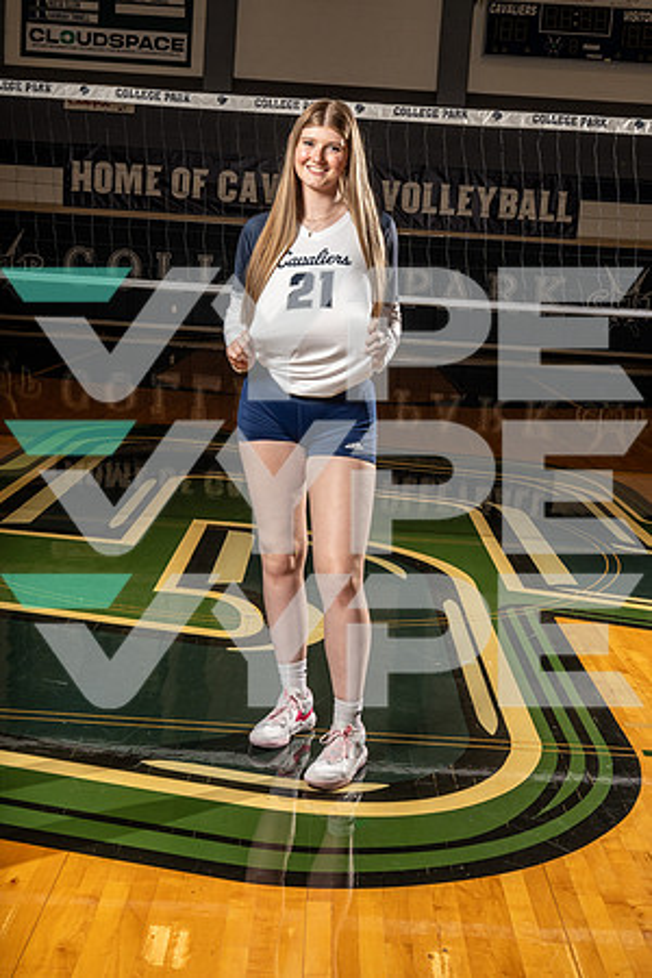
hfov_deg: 28.6
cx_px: 326
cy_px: 489
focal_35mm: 47
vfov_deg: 41.9
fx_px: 1277
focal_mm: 47
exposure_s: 1/250
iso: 640
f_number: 11
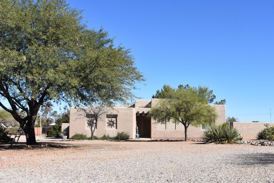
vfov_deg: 30.5
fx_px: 335
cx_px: 161
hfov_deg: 44.3
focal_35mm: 44
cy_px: 106
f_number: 8
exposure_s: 1/500
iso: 180
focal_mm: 22
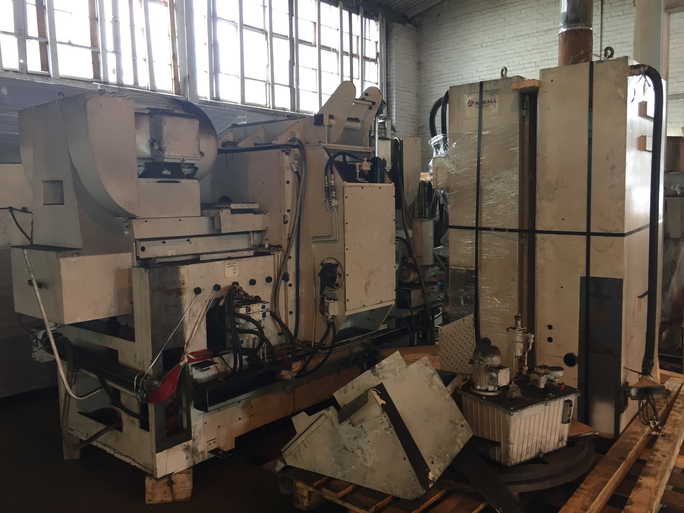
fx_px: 573
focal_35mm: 29
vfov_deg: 48.2
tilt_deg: -5.9
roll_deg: +0.0
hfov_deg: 61.7
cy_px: 256
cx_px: 342
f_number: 2.2
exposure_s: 1/30
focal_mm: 4.15
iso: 64
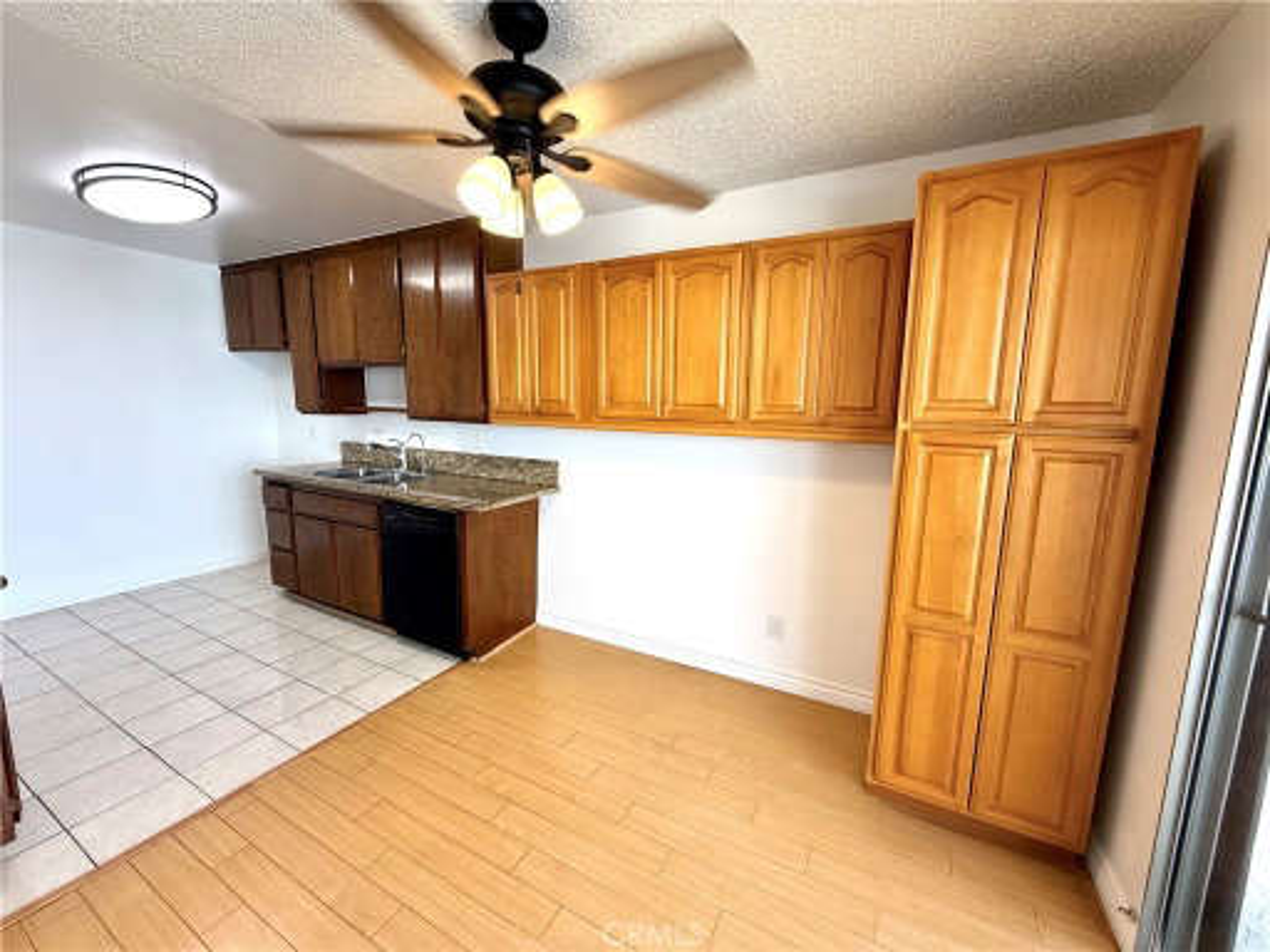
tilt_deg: -8.0
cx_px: 635
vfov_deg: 85.7
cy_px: 476
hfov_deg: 102.1
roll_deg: -0.9
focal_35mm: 14
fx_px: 514
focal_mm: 2.22
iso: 100
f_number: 2.2
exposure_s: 1/120
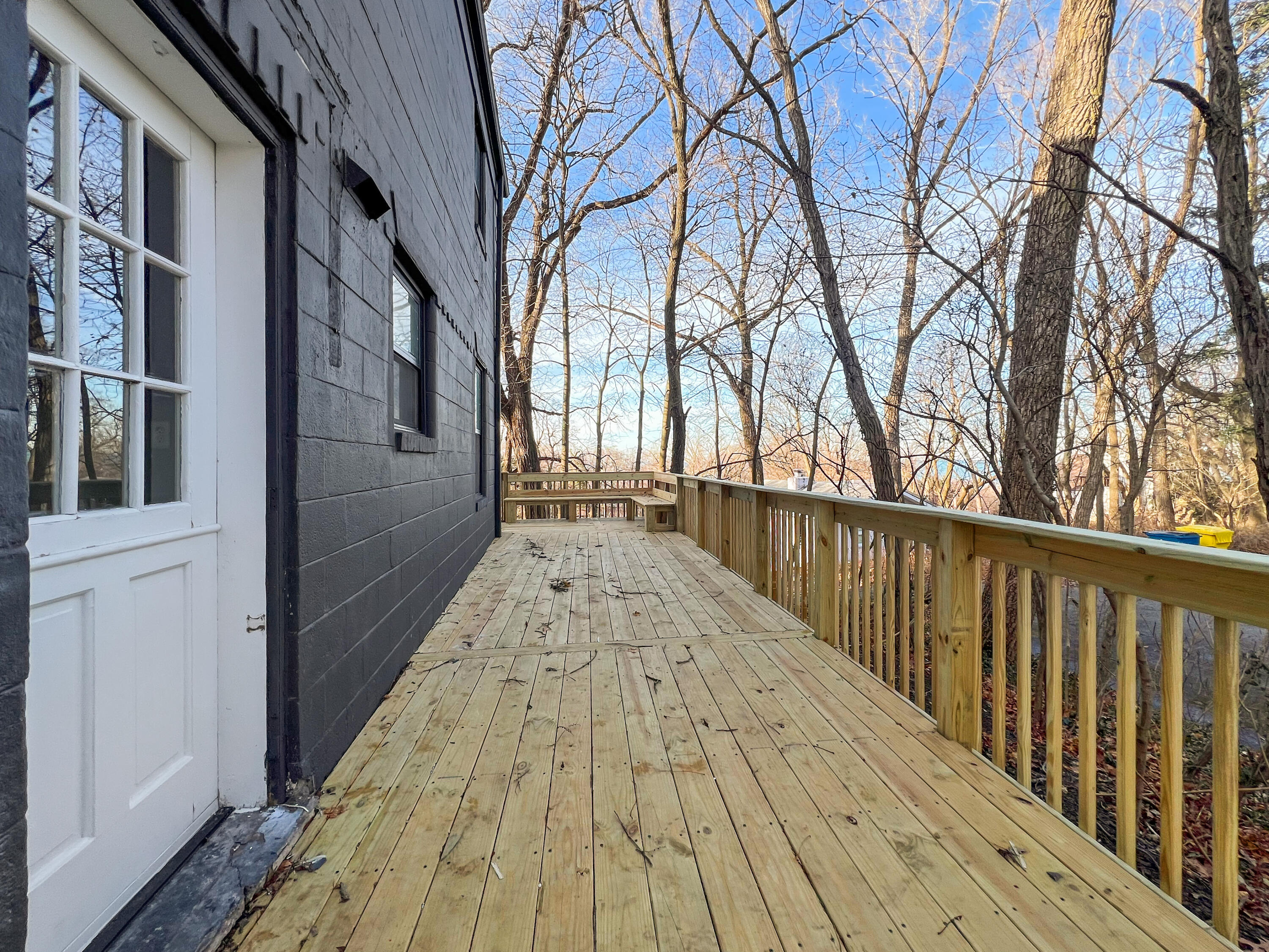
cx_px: 634
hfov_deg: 106.2
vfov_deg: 89.9
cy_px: 476
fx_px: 477
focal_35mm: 13
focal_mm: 1.57
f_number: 1.8
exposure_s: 1/290
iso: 32
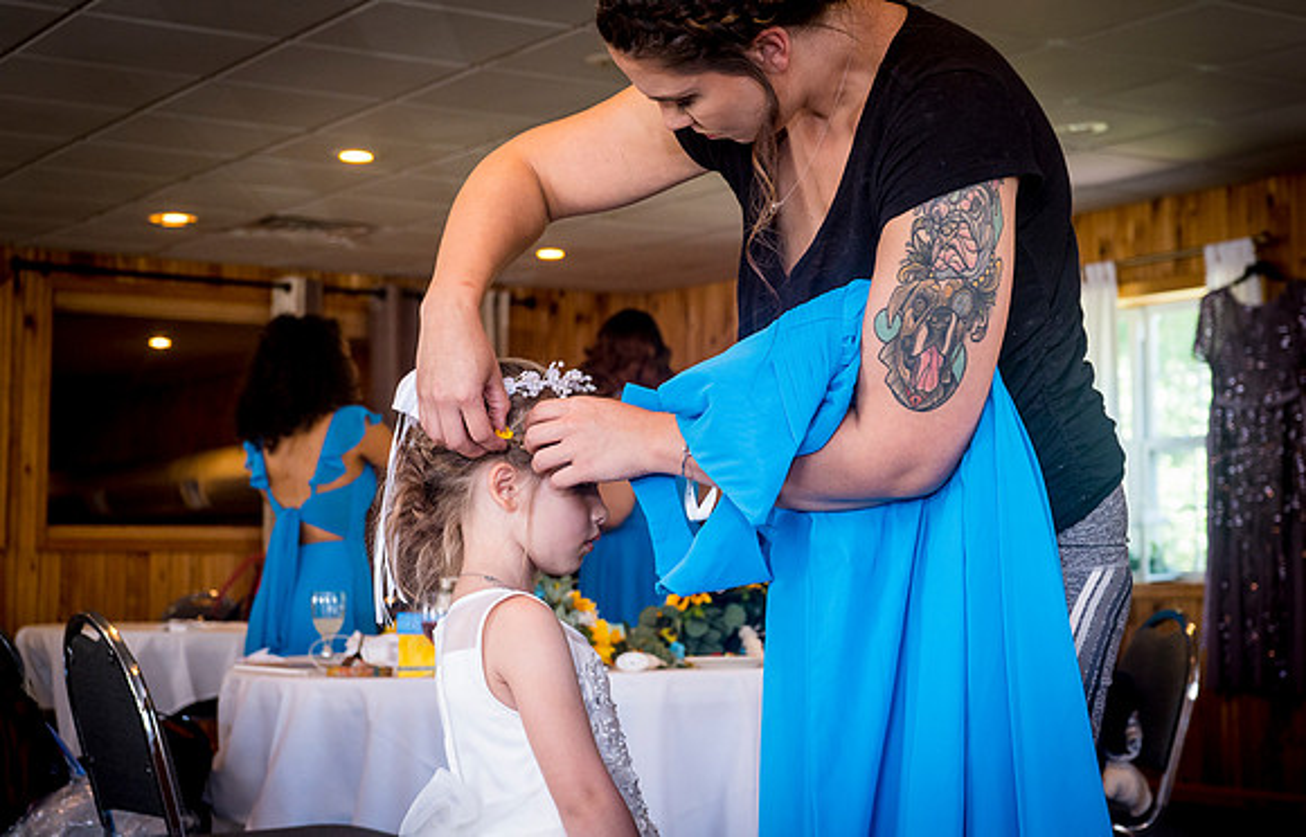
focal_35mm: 62
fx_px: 2216
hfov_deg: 32.8
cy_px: 388
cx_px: 739
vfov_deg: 21.4
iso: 1000
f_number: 5.6
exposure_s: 1/80
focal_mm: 54
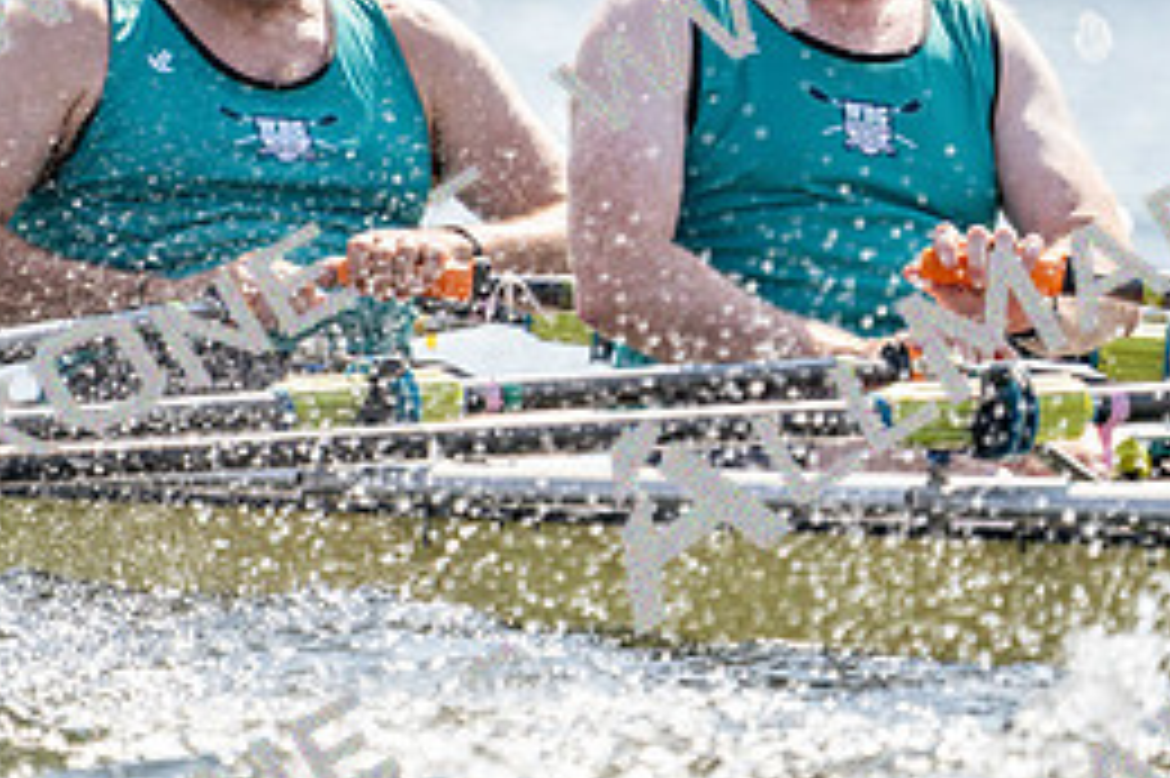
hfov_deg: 1.9
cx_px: 225
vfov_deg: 1.3
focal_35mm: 1092
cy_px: 209
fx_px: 35466
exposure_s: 1/1600
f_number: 6.3
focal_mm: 489
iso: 320
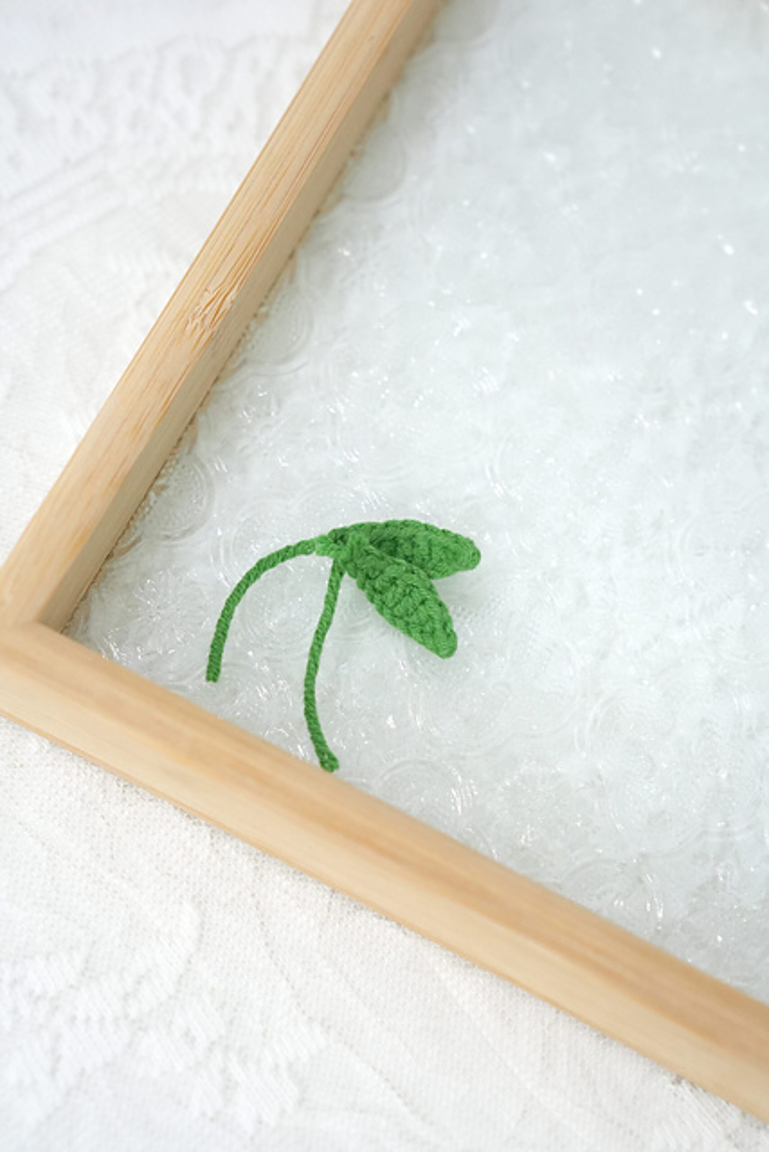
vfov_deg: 28.8
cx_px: 384
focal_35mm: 70
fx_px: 2242
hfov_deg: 19.5
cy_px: 576
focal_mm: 70
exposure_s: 1/250
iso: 4000
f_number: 5
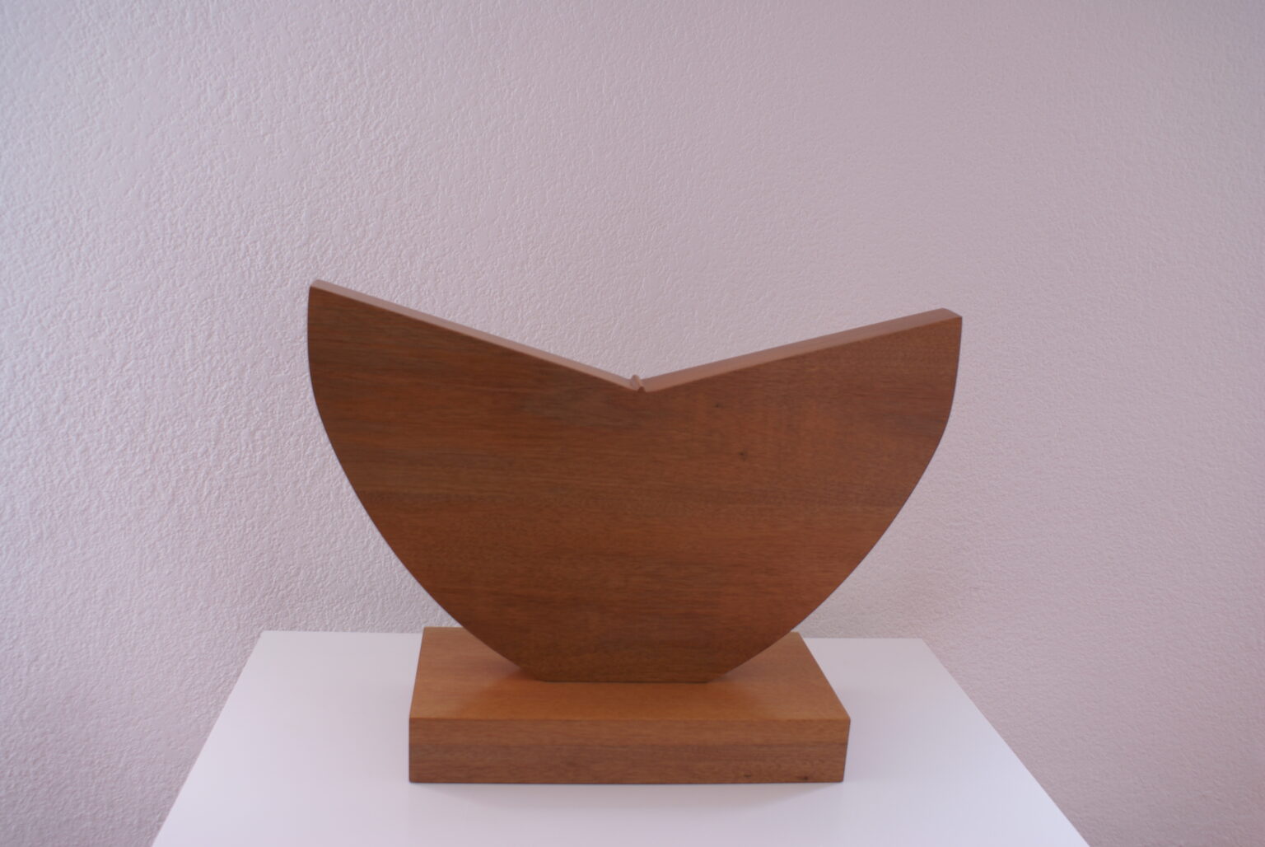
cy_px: 424
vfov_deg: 40.1
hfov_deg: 57.2
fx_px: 1161
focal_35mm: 33
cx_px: 632
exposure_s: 1/40
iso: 100
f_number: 4
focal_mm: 22
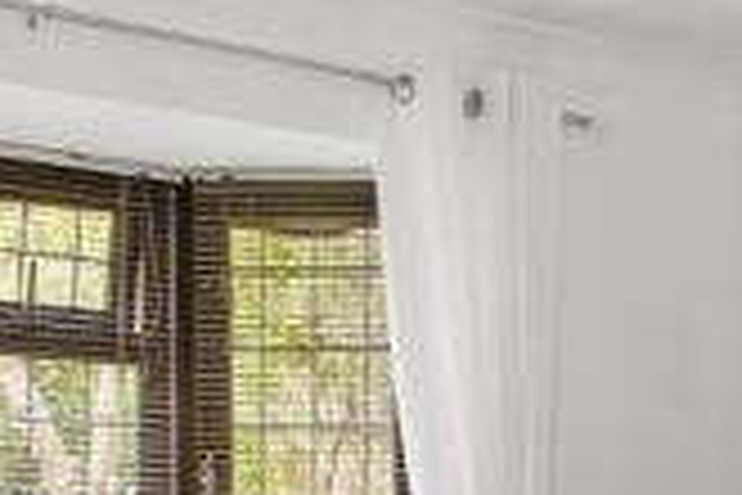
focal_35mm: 99
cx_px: 890
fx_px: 2040
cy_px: 650
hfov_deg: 19.4
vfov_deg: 13.3
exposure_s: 1/1.67
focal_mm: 16
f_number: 8
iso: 320
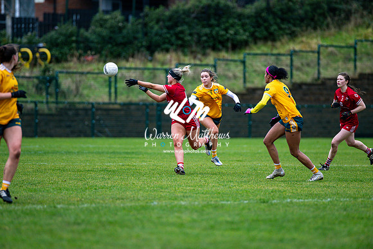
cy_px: 124
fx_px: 3109
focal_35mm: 300
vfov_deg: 4.6
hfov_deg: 6.9
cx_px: 186
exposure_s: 1/1000
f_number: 2.8
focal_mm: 300
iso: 2000
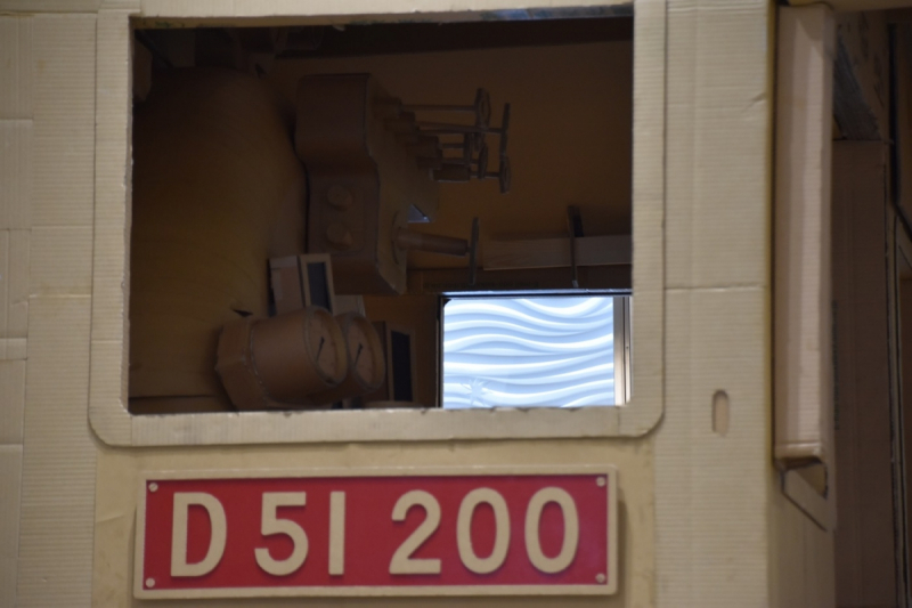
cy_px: 304
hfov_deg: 11.2
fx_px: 4635
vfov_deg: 7.5
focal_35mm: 183
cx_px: 456
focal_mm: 122
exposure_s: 1/60
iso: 800
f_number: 5.6
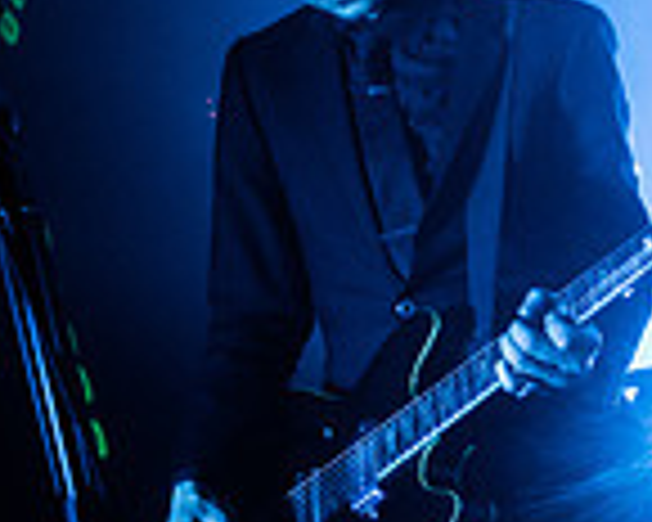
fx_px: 1447
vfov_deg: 20.3
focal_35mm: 75
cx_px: 1187
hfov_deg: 19.1
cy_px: 133
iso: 3200
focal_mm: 20
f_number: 3.2
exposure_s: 1/80
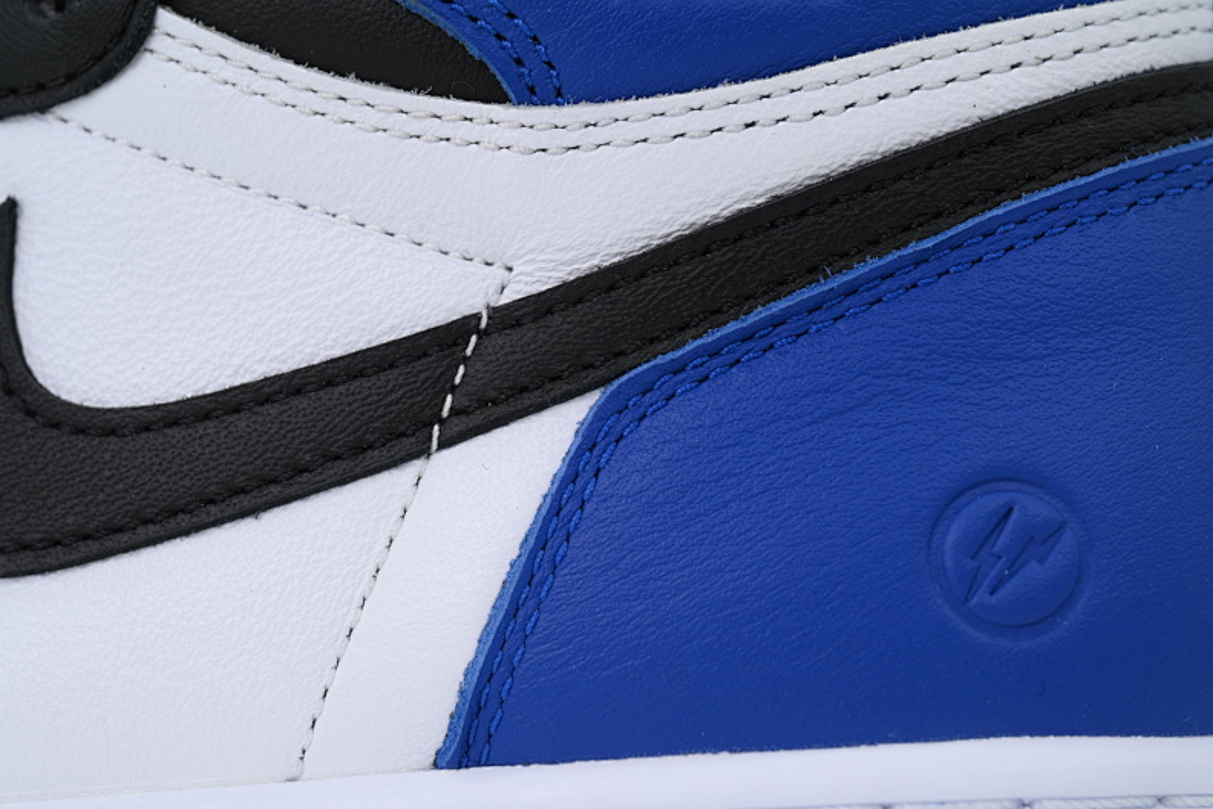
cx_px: 602
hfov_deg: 20.0
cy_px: 404
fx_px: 3437
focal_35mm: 102
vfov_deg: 13.4
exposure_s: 1/100
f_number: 11
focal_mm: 101
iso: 400
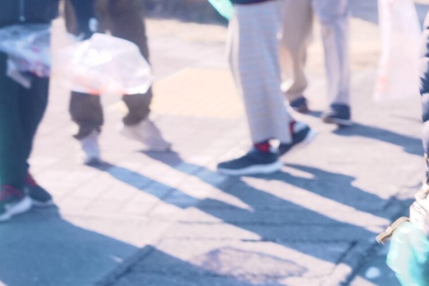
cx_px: 298
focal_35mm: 174
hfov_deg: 11.8
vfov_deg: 7.8
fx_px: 2073
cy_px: -70
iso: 800
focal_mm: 51
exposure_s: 1/80
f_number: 3.2
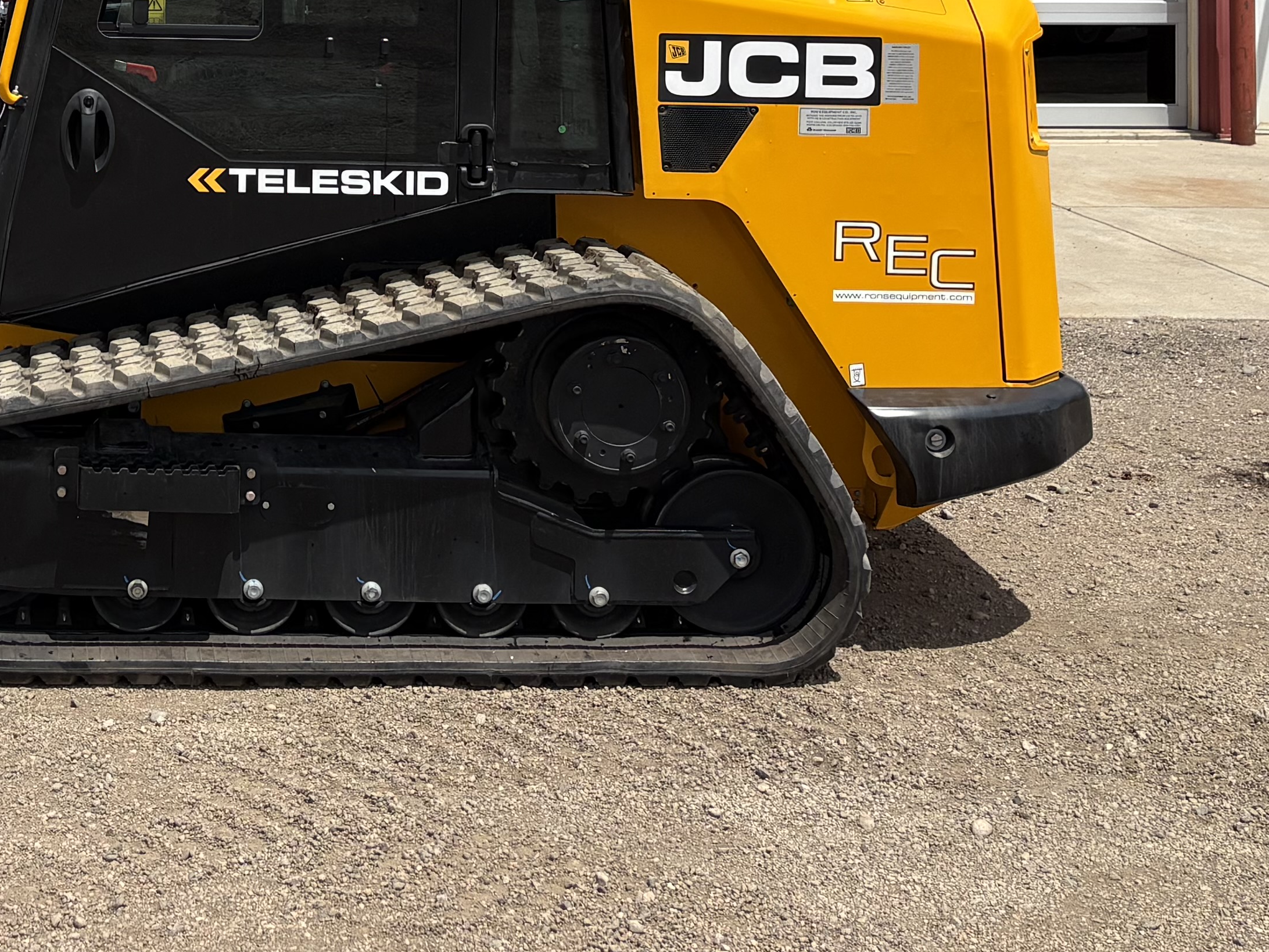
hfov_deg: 27.2
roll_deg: -0.3
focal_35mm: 68
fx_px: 2493
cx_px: 49
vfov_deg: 20.2
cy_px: -191
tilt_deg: +2.0
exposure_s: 1/4950
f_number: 1.6
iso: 50
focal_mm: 5.96
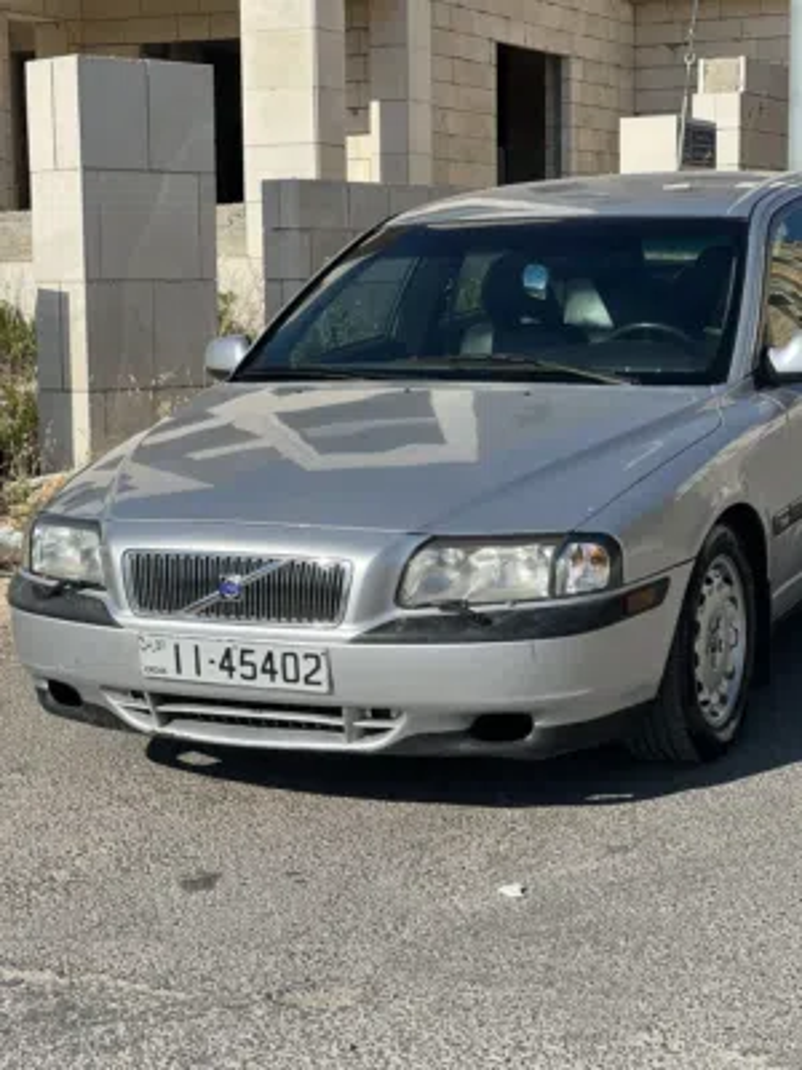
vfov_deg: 25.3
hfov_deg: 19.1
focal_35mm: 77
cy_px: 535
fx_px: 2379
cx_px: 401
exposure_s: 1/847
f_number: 2.8
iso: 32
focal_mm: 9
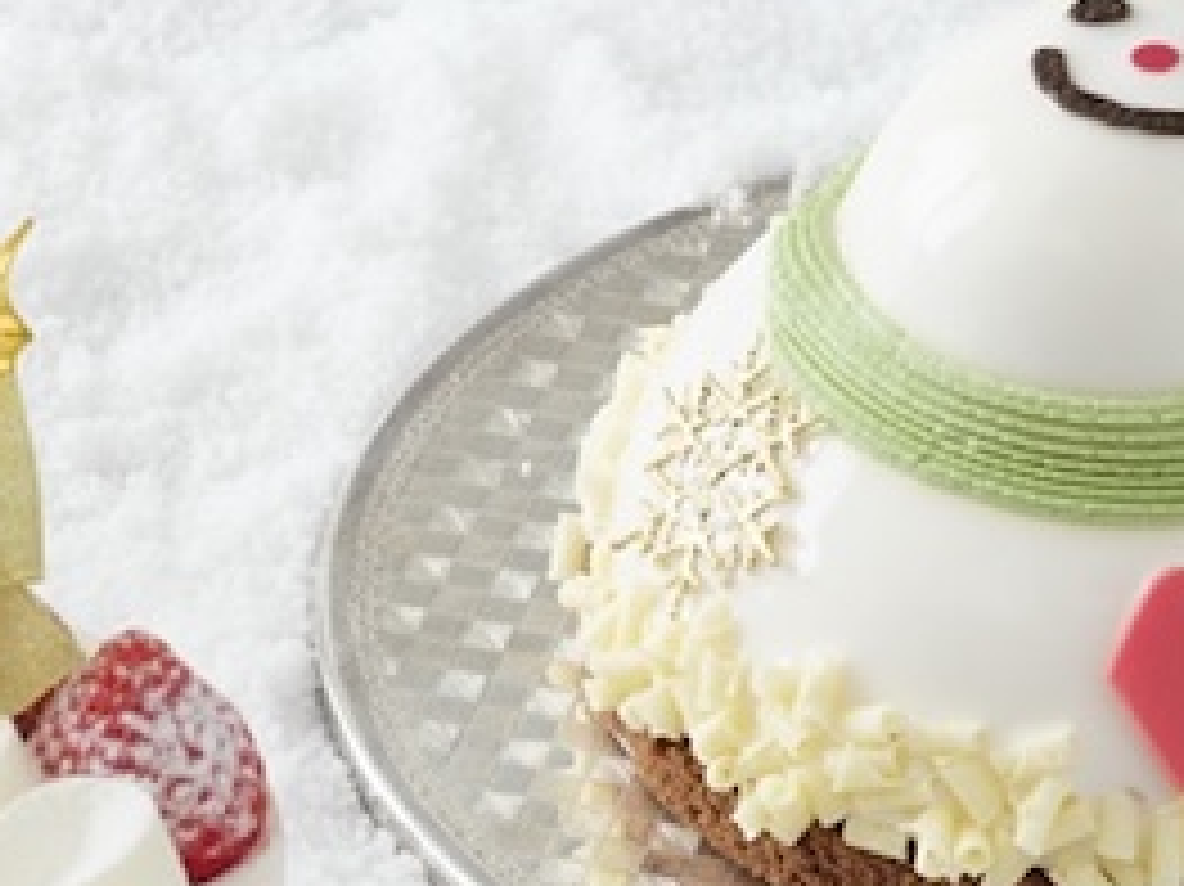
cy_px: 740
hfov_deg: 5.5
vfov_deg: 4.1
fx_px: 12342
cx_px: -216
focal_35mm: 361
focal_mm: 120
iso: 800
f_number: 11
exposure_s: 1/125
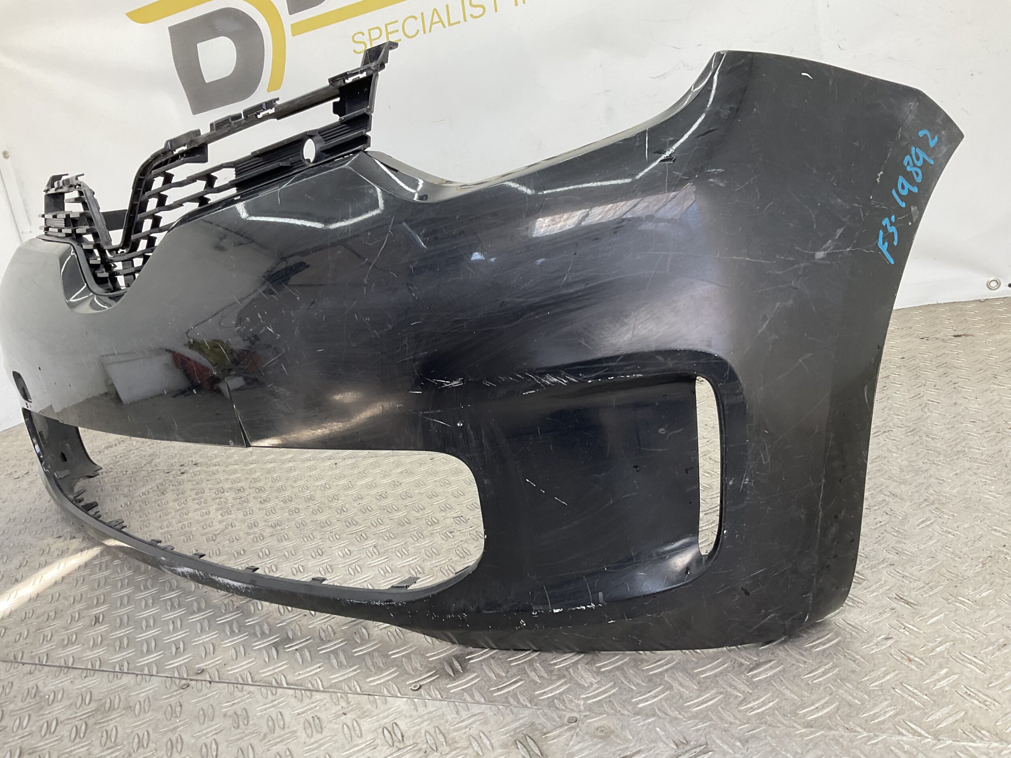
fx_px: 847
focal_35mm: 29
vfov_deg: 48.2
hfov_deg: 61.7
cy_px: 379
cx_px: 506
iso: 25
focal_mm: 3
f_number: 1.8
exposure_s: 1/100
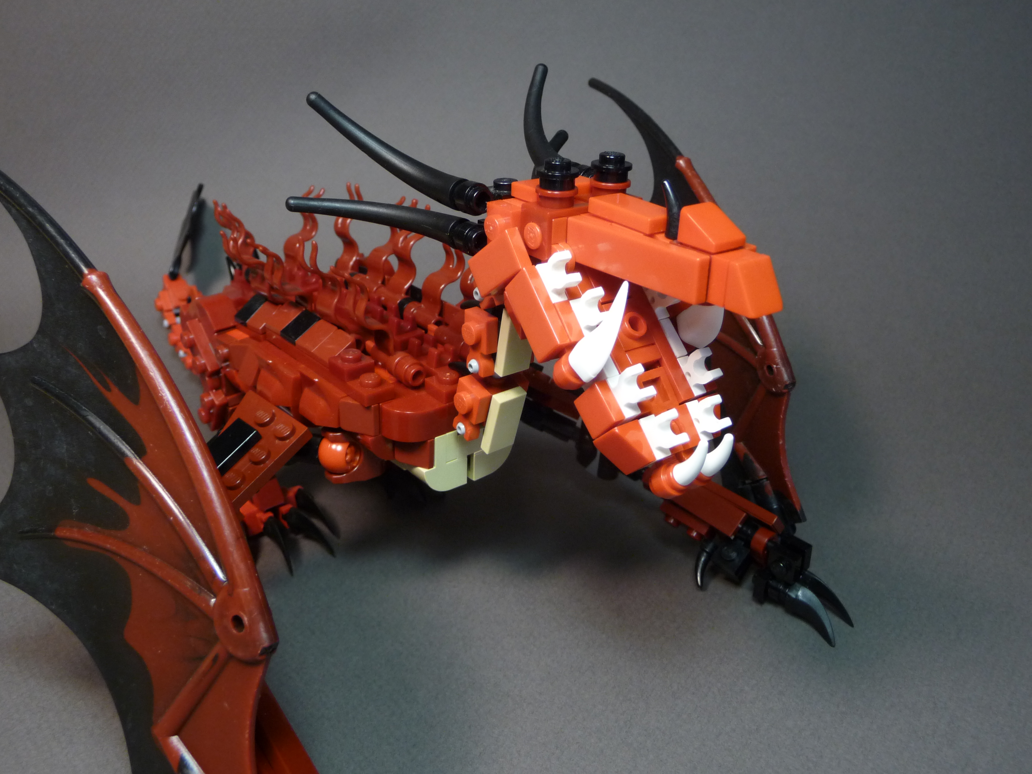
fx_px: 954
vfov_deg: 44.2
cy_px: 387
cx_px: 516
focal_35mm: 32
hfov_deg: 56.8
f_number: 3.5
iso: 200
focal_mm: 5.3
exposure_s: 1/30
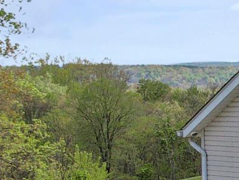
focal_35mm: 161
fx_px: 1112
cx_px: 623
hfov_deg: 10.2
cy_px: 105
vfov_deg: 9.2
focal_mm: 8.38
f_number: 2.8
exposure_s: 1/2000
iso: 100
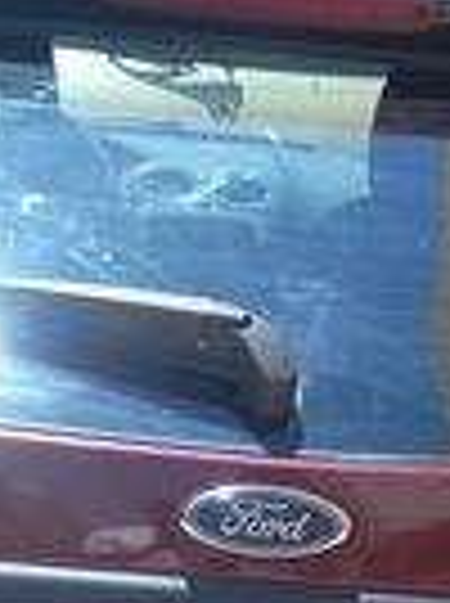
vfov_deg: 16.5
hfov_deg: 13.2
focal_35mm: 112
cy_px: 806
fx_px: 1948
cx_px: 202
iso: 25
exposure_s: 1/287
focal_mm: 4.6
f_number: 2
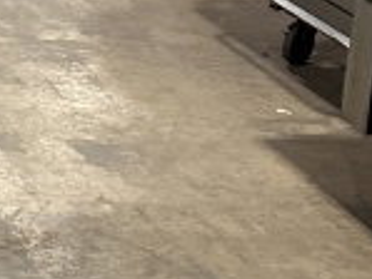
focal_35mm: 131
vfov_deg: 11.1
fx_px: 1409
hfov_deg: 13.0
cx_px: -377
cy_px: -49
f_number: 1.78
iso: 250
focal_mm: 6.86
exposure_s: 1/60
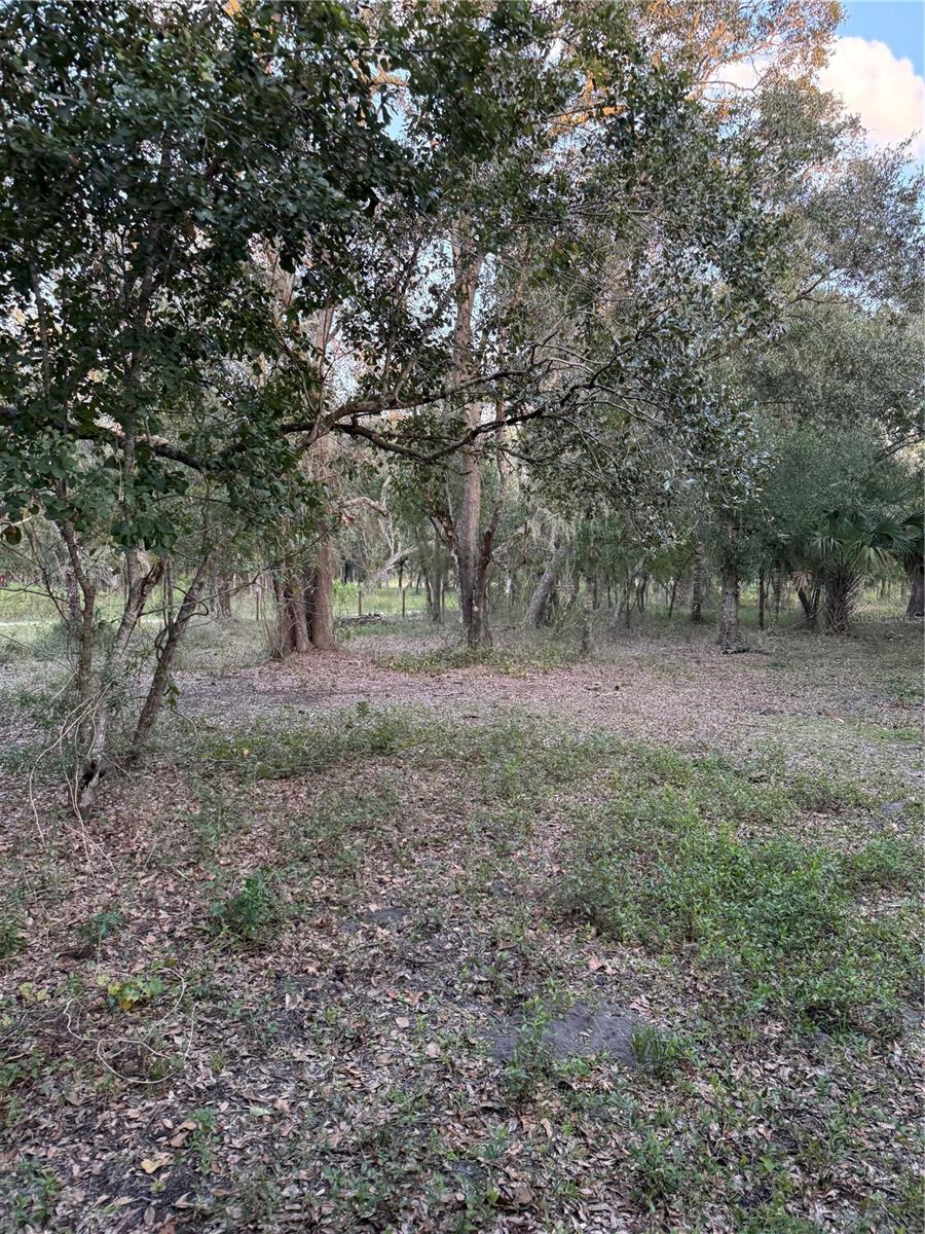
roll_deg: -3.5
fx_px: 855
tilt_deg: -1.8
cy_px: 617
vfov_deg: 71.6
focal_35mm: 24
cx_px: 462
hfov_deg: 56.8
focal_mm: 6.76
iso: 200
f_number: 1.78
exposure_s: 1/95
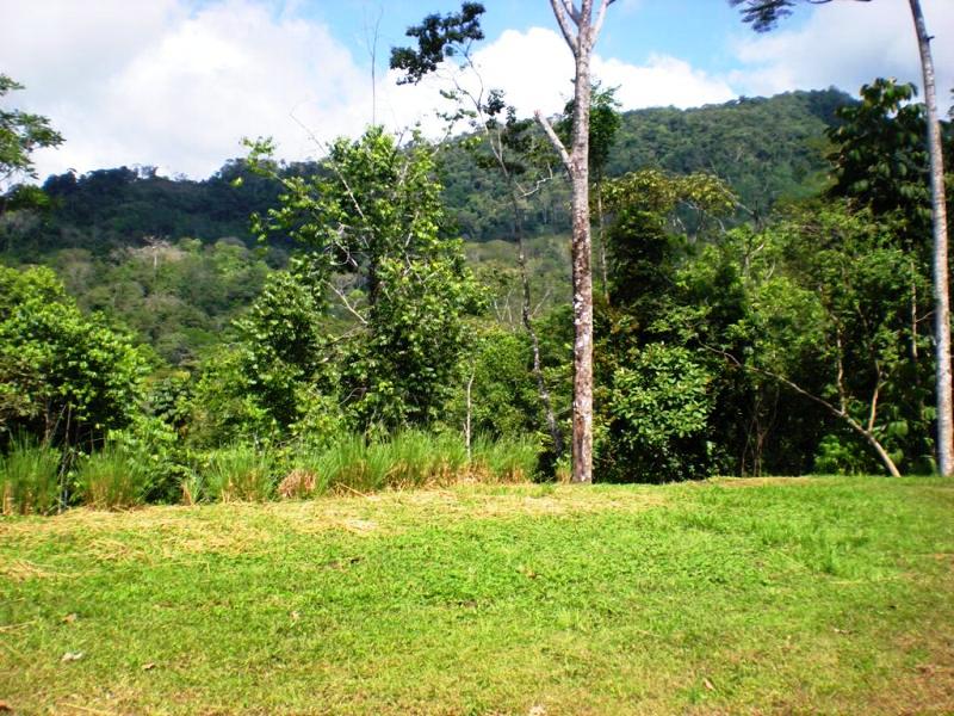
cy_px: 358
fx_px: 1047
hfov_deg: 49.0
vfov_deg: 37.7
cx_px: 477
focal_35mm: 38
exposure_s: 1/283
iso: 64
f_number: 4.6
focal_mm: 6.3
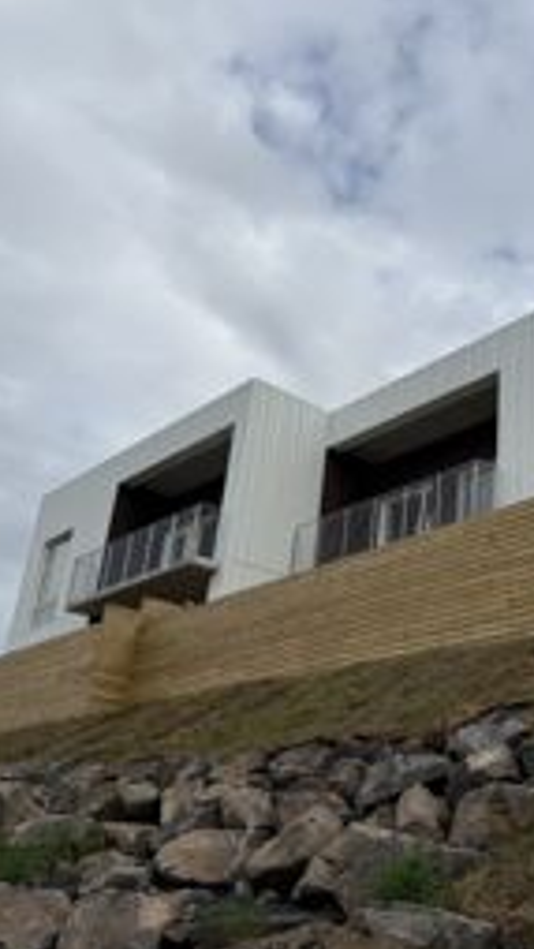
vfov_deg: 55.3
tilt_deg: +23.7
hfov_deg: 31.6
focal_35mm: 36
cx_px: 459
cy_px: 476
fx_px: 906
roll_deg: -2.3
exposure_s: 1/6711
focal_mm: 6.76
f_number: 1.78
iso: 80
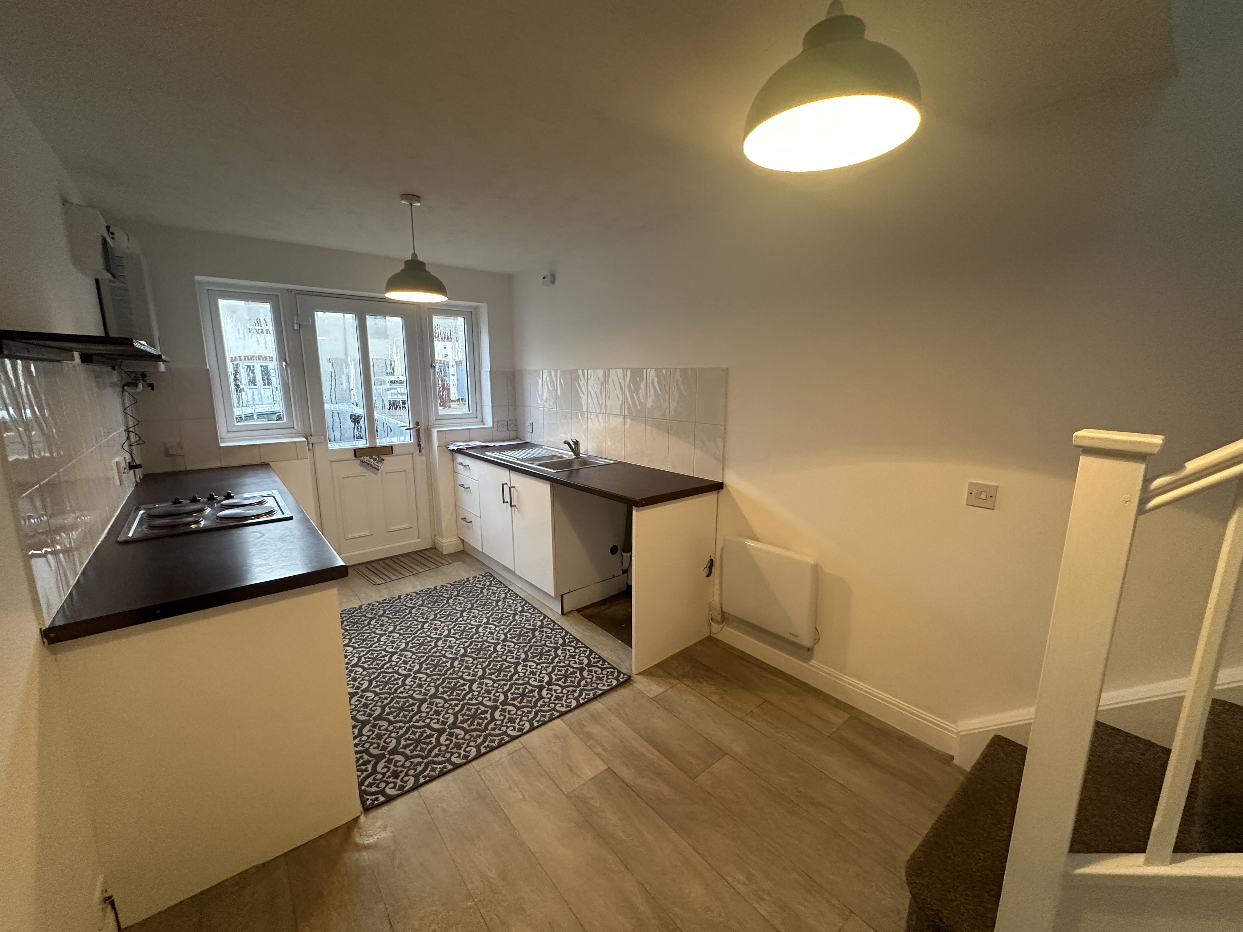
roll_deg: +0.3
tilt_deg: -9.7
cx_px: 622
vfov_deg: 85.7
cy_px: 466
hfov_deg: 102.1
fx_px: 503
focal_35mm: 14
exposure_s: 1/50
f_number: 2.2
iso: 250
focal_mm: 2.22
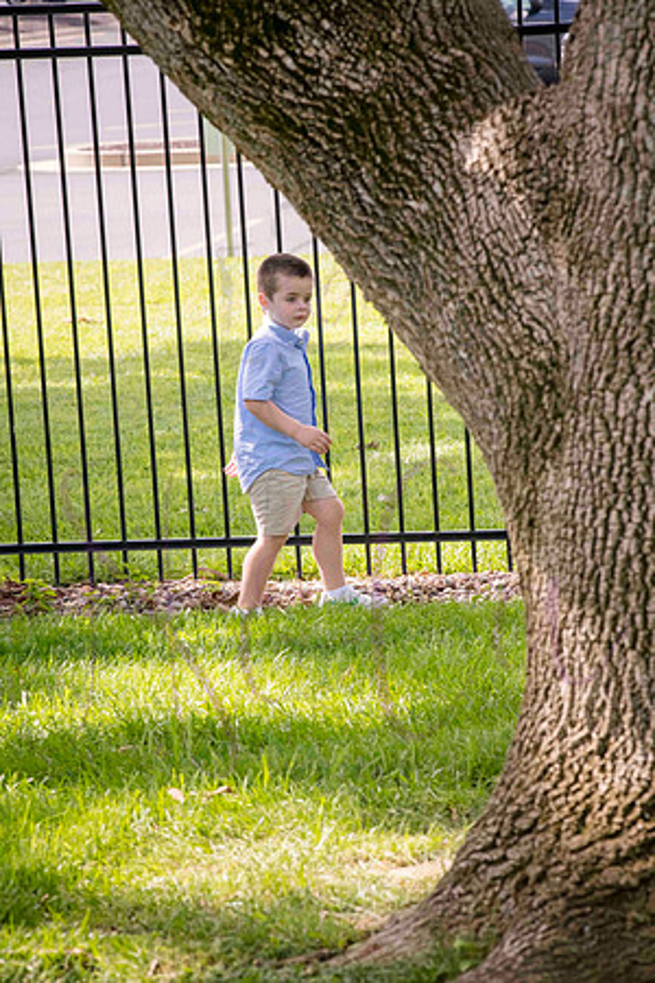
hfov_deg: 8.9
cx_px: 328
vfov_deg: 13.2
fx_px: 4230
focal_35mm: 155
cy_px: 492
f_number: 10
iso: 400
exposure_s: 1/320
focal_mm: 155
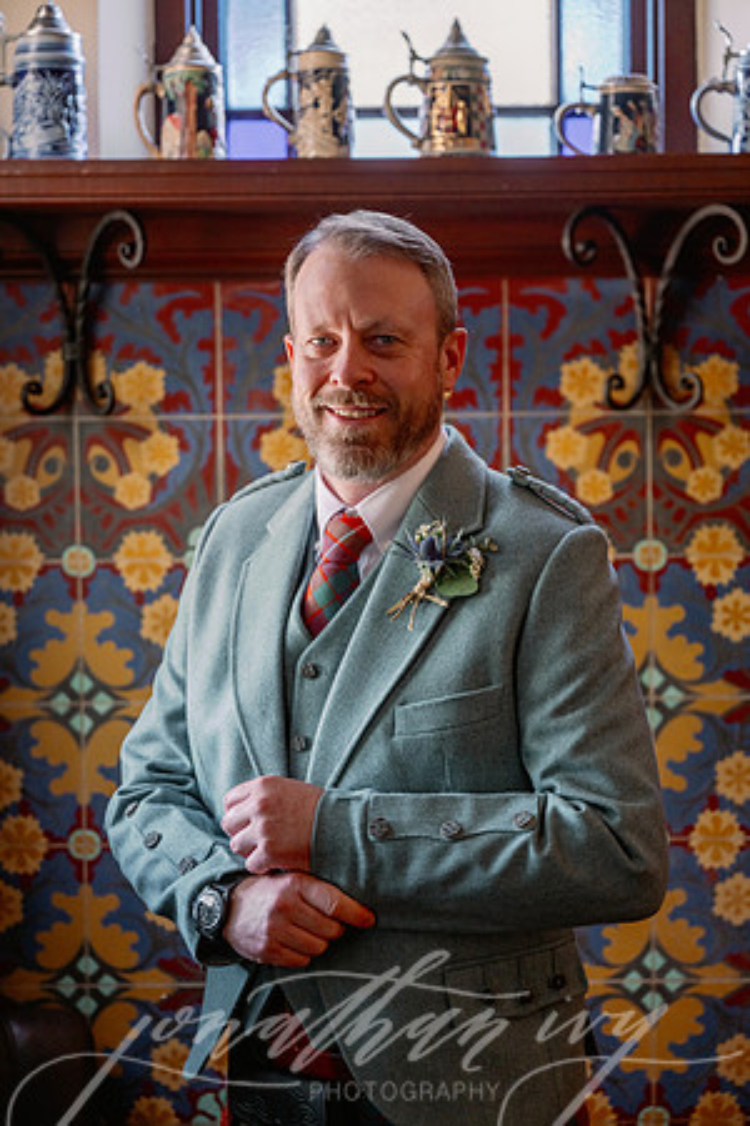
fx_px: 2062
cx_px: 375
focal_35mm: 66
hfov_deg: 20.6
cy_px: 563
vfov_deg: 30.5
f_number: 2.8
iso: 1250
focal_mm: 66
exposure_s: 1/125
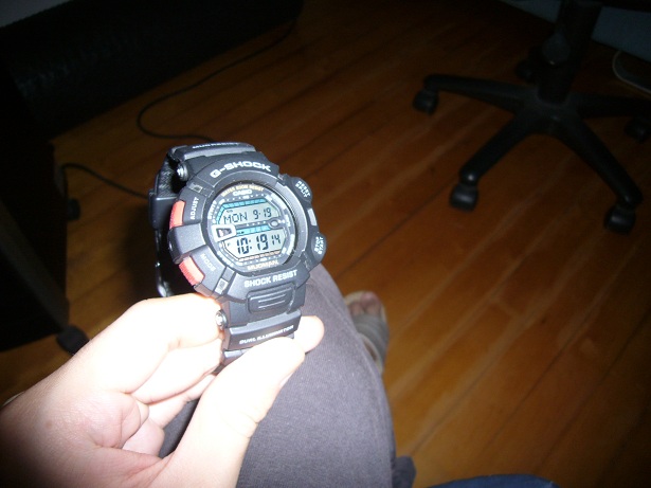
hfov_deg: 63.5
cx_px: 326
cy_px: 244
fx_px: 526
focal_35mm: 28
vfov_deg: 49.7
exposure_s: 1/30
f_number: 2.8
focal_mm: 4.6
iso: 100
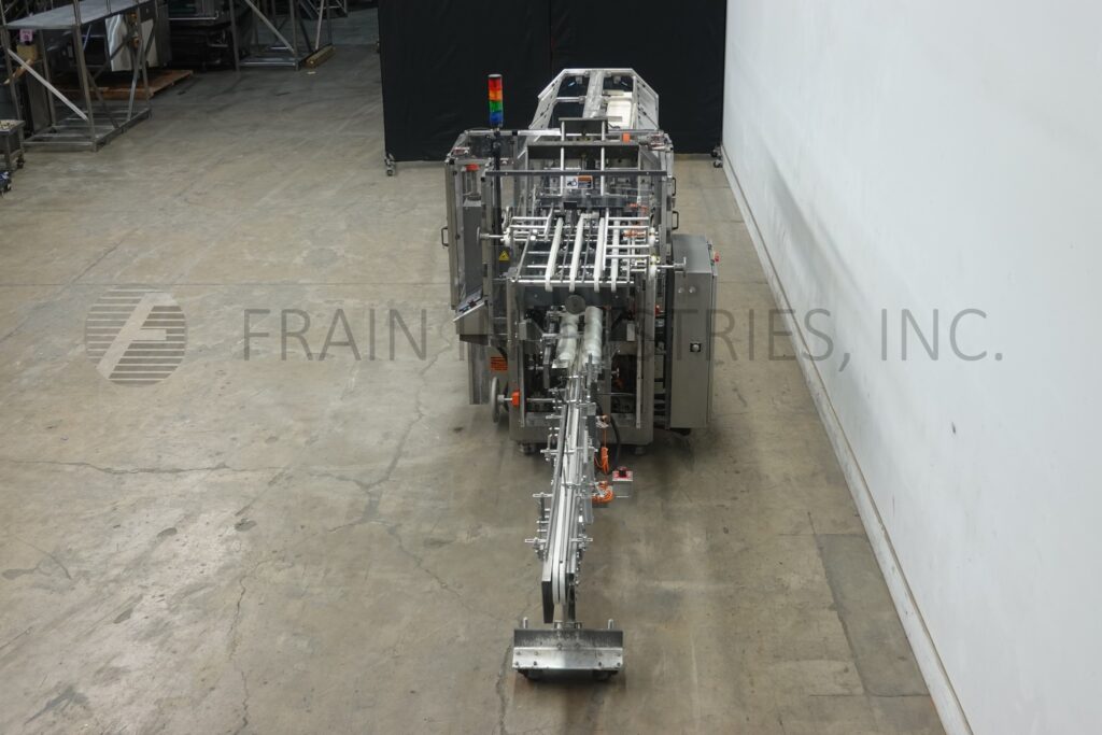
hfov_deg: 45.4
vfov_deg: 31.2
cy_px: 368
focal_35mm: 43
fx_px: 1316
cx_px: 551
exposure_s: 1/50
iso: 250
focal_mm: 15.9
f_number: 4
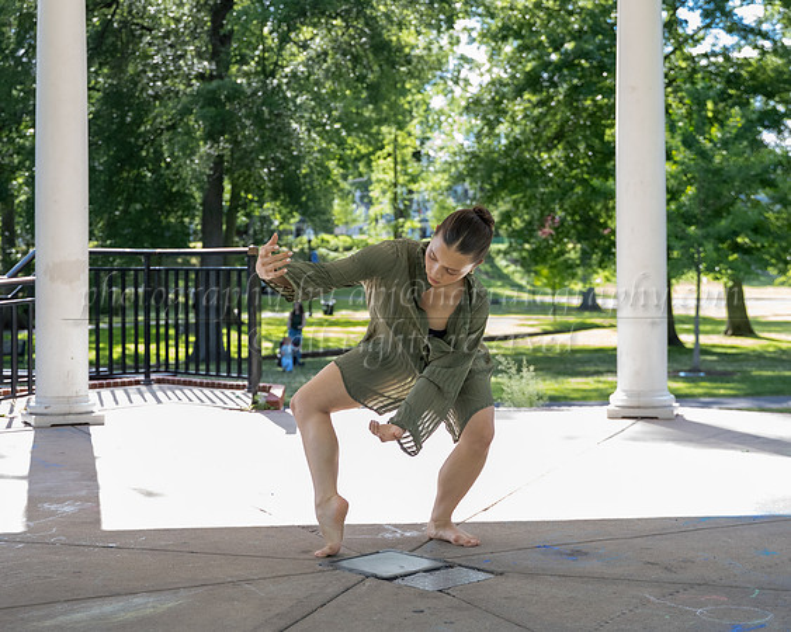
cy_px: 262
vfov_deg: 26.6
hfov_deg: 32.9
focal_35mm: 57
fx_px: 1338
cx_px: 433
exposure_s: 1/800
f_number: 3.2
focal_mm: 42
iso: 800
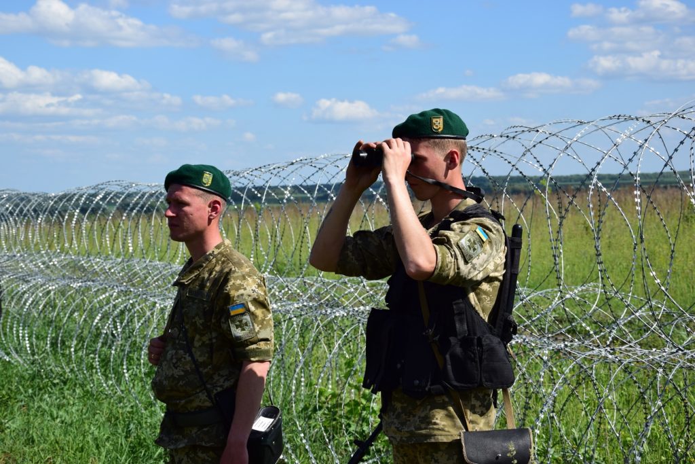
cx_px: 348
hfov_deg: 26.0
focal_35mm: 78
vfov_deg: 17.5
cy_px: 232
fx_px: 1506
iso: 100
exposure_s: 1/320
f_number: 9
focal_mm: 52
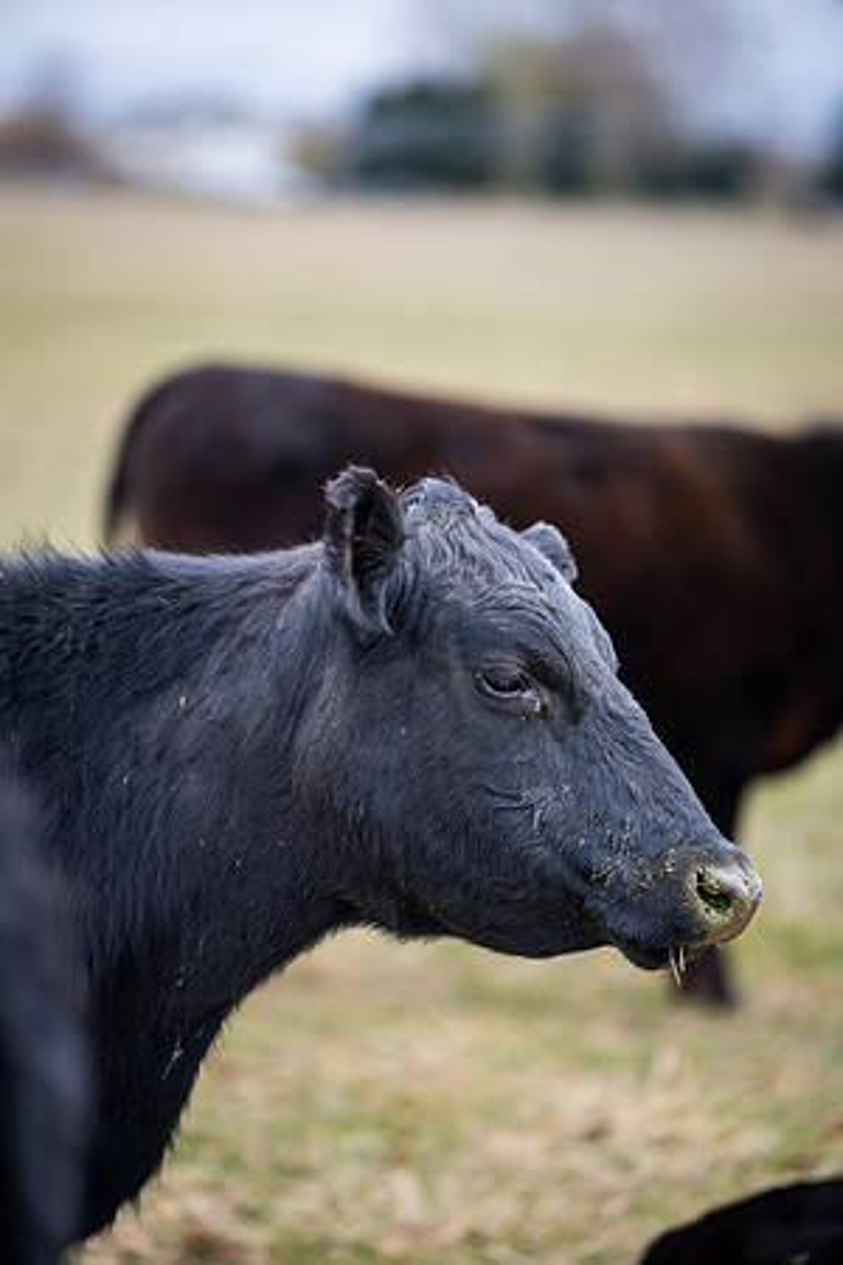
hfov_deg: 6.9
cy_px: 632
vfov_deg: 10.3
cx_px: 422
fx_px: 7024
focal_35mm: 200
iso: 125
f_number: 2.8
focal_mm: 200
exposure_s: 1/1000
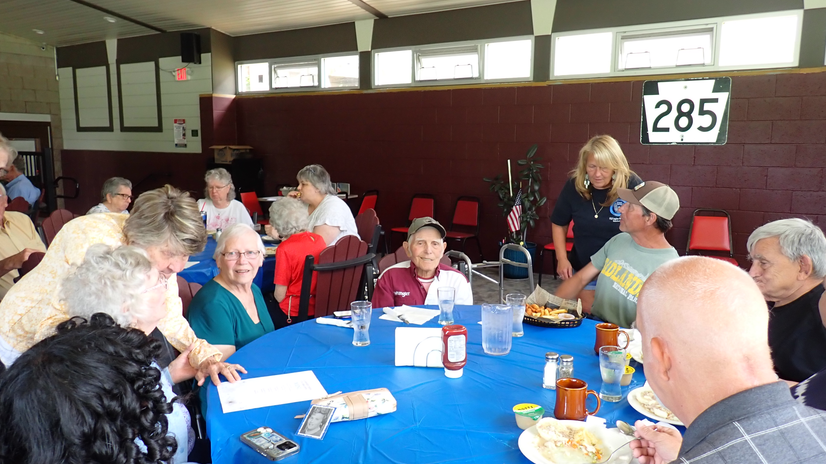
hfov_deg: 67.9
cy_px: 235
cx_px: 410
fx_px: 613
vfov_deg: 41.5
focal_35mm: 28
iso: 200
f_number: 2
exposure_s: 1/50
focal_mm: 4.5
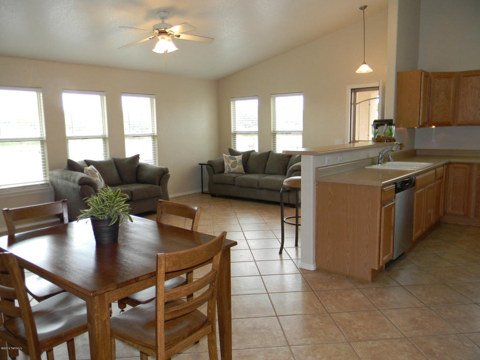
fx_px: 388
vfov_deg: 49.7
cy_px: 180
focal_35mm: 28
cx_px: 240
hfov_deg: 63.4
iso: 112
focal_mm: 5
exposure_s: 1/36.3
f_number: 3.5
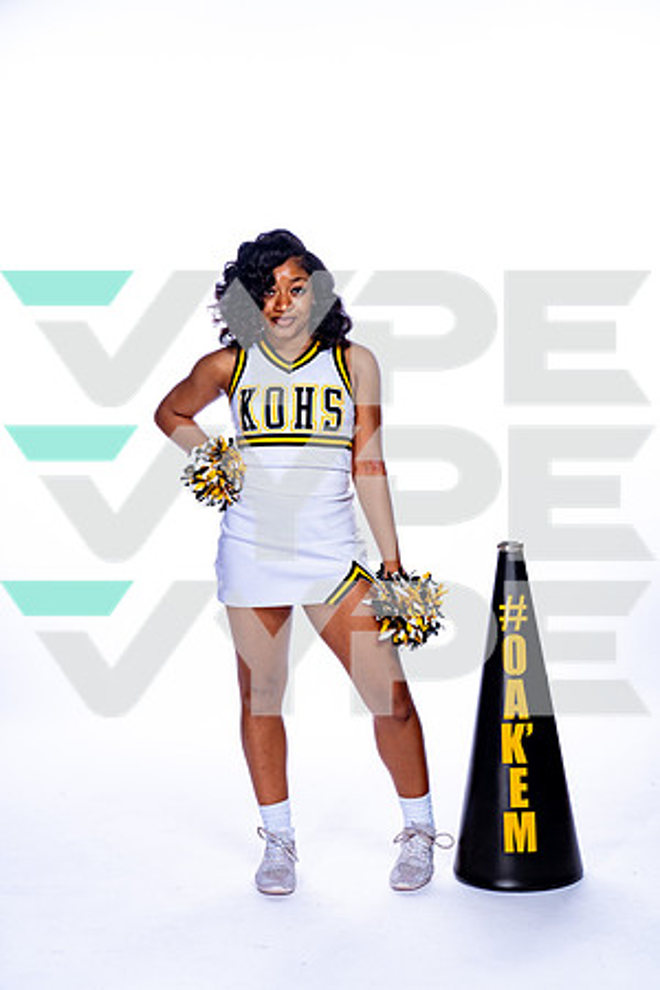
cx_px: 330
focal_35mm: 69
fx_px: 1897
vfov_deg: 29.2
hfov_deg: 19.7
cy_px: 495
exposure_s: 1/250
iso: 100
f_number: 5.6
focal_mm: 69
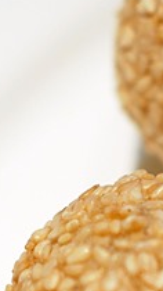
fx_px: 1992
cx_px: 239
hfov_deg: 4.7
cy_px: 289
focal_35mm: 259
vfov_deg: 8.3
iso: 200
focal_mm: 25
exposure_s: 1/400
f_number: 1.8
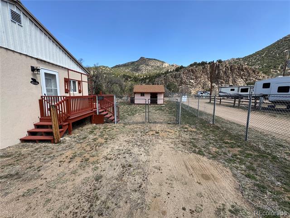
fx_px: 117
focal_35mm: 14
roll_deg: -0.9
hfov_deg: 102.1
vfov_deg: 85.7
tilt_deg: -8.2
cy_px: 109
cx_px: 145
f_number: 2.2
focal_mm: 2.22
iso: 40
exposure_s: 1/749
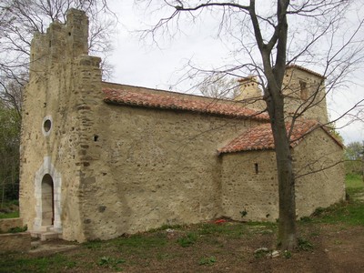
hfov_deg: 50.1
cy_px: 136
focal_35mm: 37
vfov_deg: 38.7
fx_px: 389
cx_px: 182
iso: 50
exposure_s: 1/750
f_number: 2.8
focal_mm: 6.1
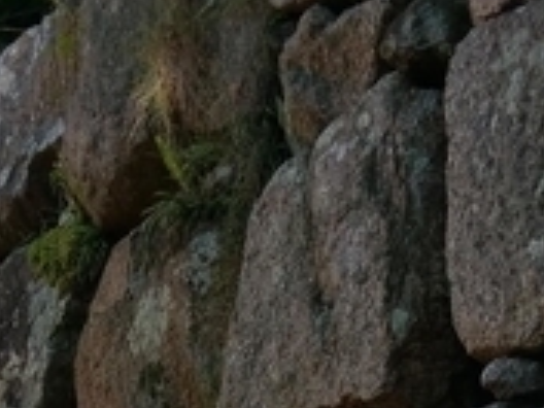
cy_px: 600
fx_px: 1854
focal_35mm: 118
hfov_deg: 16.6
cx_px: 176
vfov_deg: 12.0
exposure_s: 1/330
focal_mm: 4.58
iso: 100
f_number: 1.8
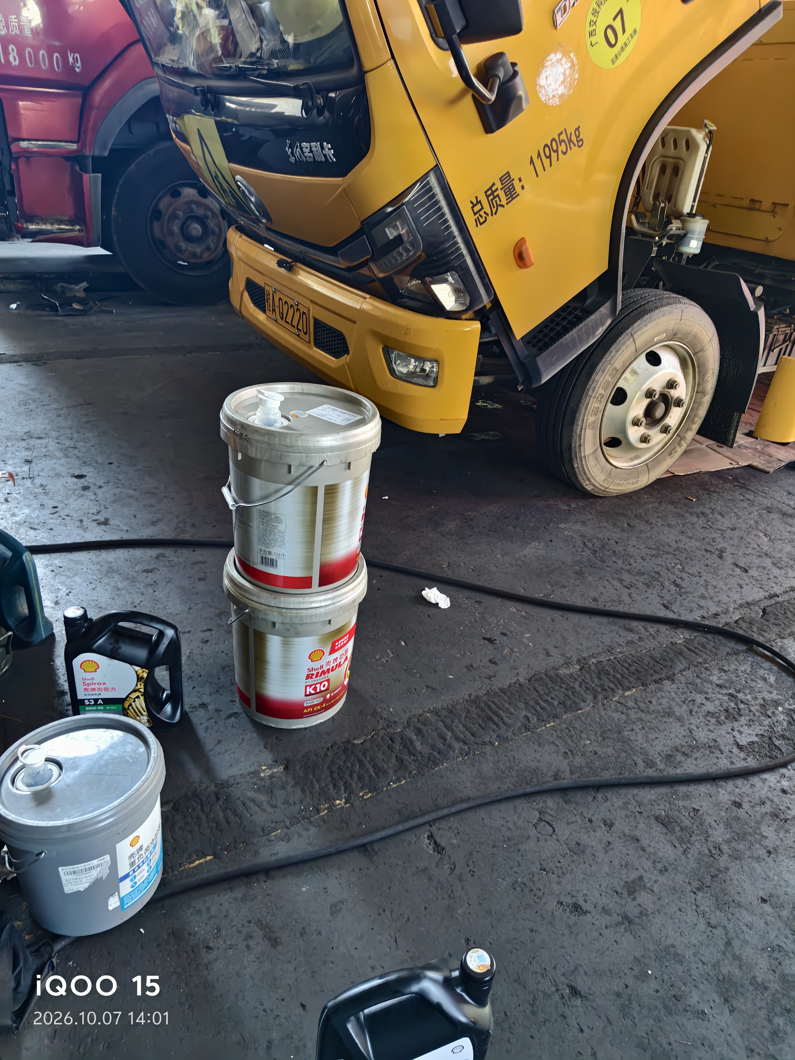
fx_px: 704
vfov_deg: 73.9
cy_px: 530
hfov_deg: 58.9
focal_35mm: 23
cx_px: 398
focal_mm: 5.56
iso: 446
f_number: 1.88
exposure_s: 1/100
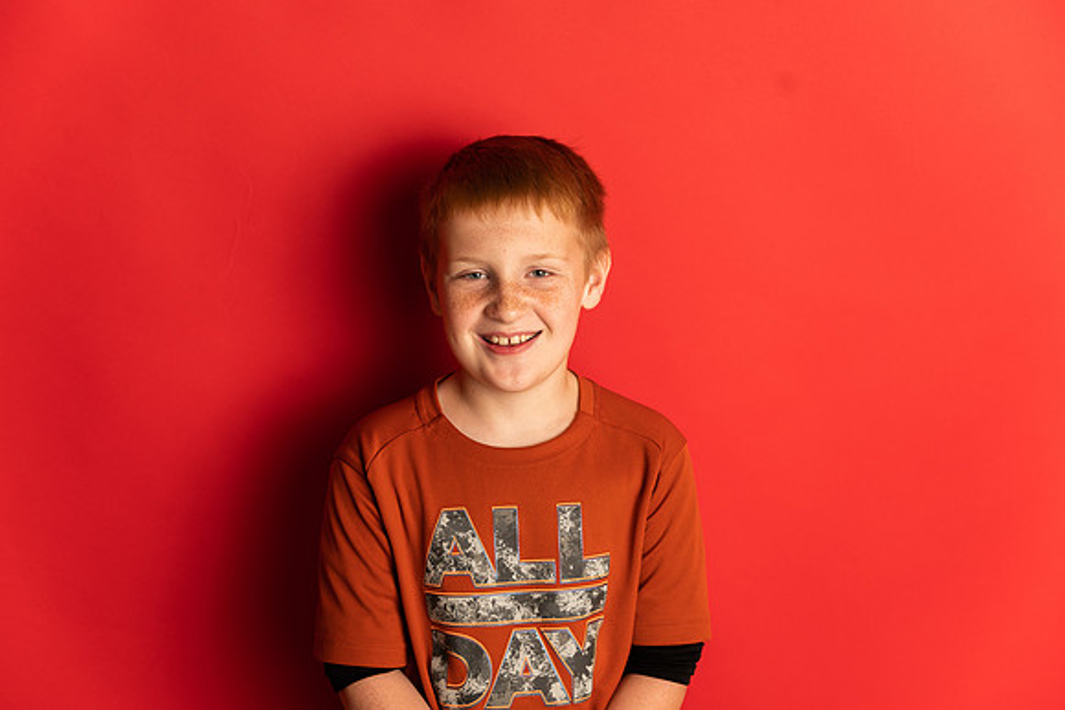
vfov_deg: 26.0
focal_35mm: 52
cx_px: 532
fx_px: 1539
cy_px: 355
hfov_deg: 38.2
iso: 100
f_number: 4
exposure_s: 1/160
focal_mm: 52
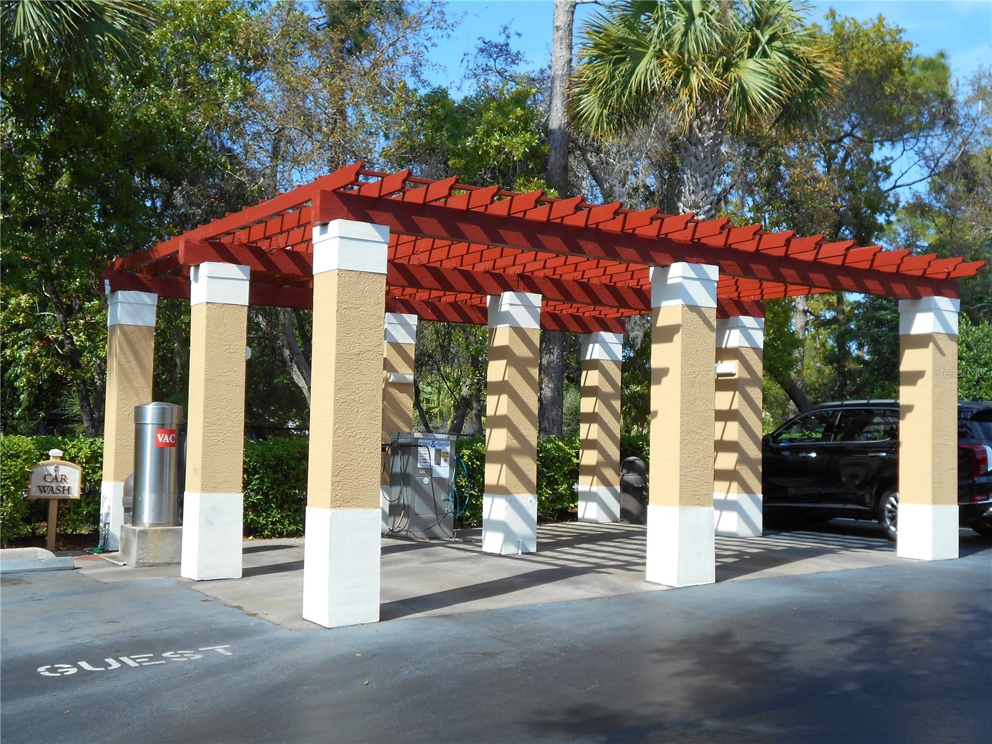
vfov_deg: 33.6
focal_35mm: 43
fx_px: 1232
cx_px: 496
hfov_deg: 43.9
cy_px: 372
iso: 80
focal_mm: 7.7
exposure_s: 1/500
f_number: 4.2
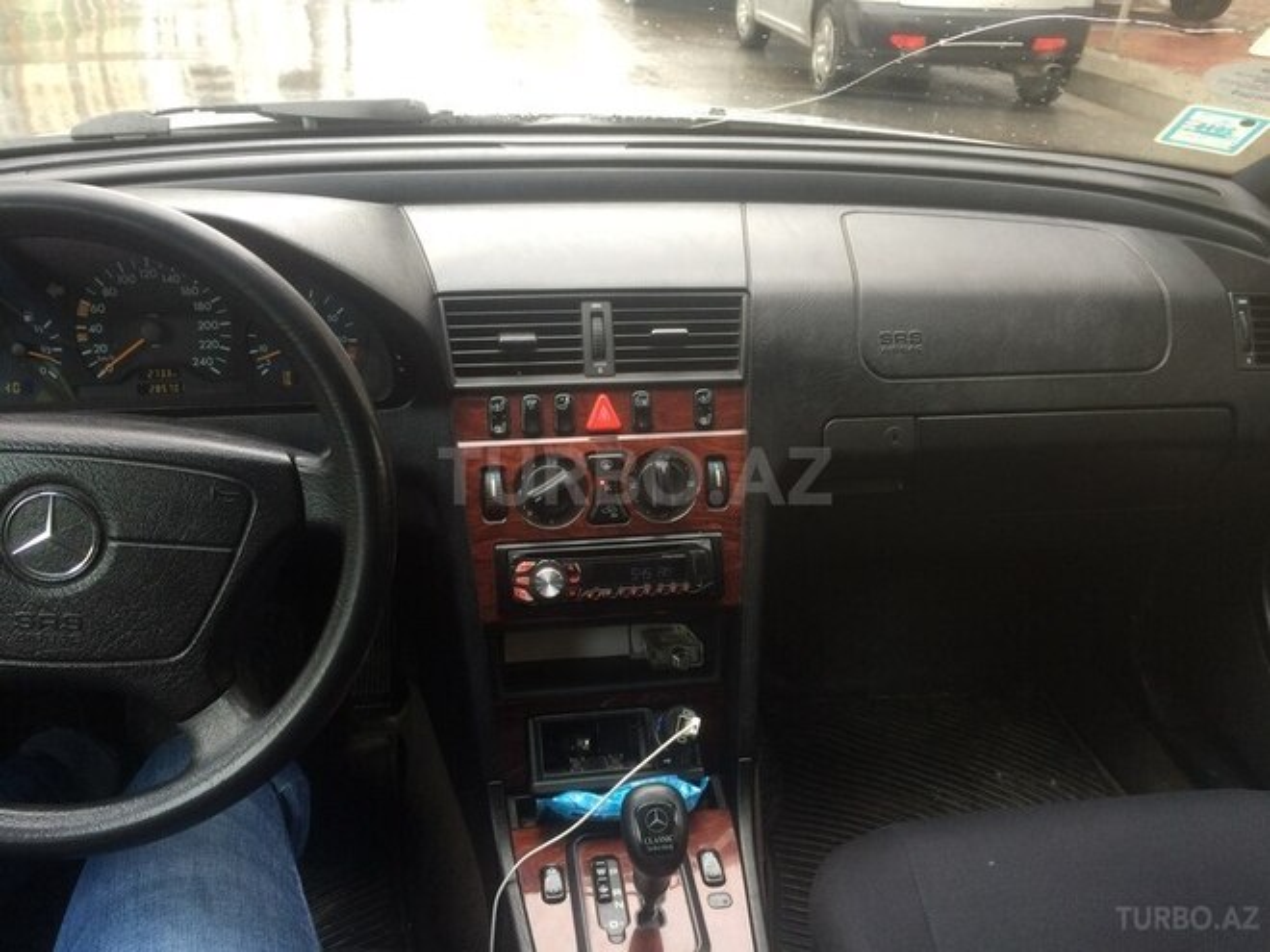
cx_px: 635
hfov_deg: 61.7
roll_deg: -4.9
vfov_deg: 48.2
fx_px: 1064
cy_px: 476
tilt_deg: -29.3
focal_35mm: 29
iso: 32
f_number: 2.2
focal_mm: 4.15
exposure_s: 1/33
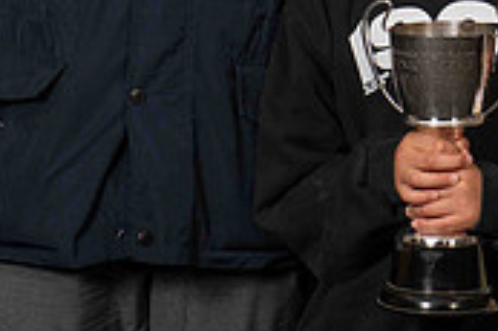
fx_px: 3897
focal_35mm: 282
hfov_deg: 7.3
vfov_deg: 4.8
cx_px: 609
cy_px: -198
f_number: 5.6
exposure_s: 1/250
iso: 125
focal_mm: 70
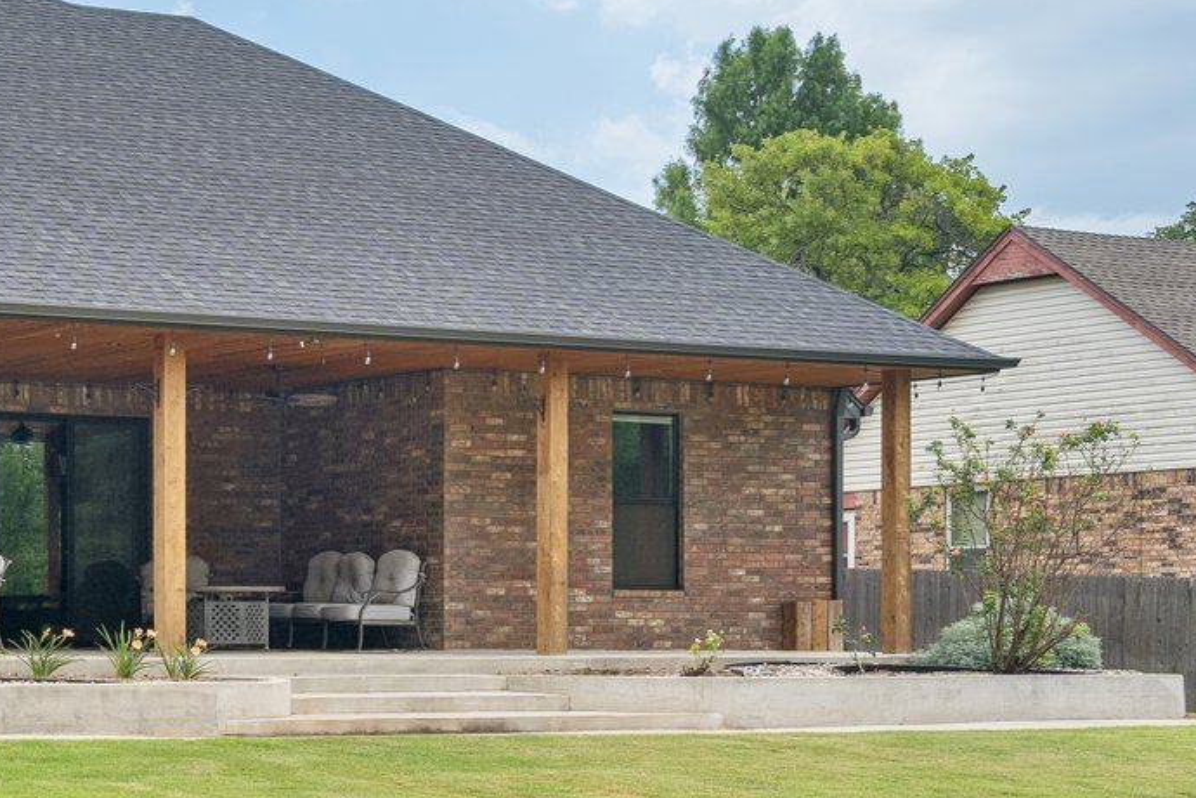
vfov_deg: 15.3
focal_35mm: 89
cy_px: 622
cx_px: 62
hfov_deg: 22.2
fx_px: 2957
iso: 200
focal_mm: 30
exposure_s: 1/250
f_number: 8
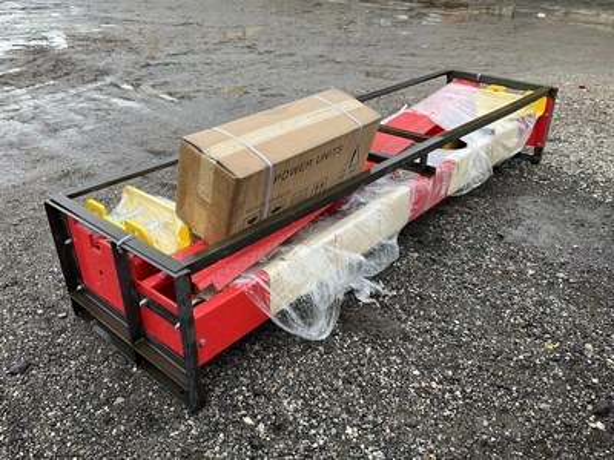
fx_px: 514
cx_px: 307
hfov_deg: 61.7
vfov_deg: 48.2
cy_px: 230
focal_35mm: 29
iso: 16
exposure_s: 1/128
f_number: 1.8
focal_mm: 3
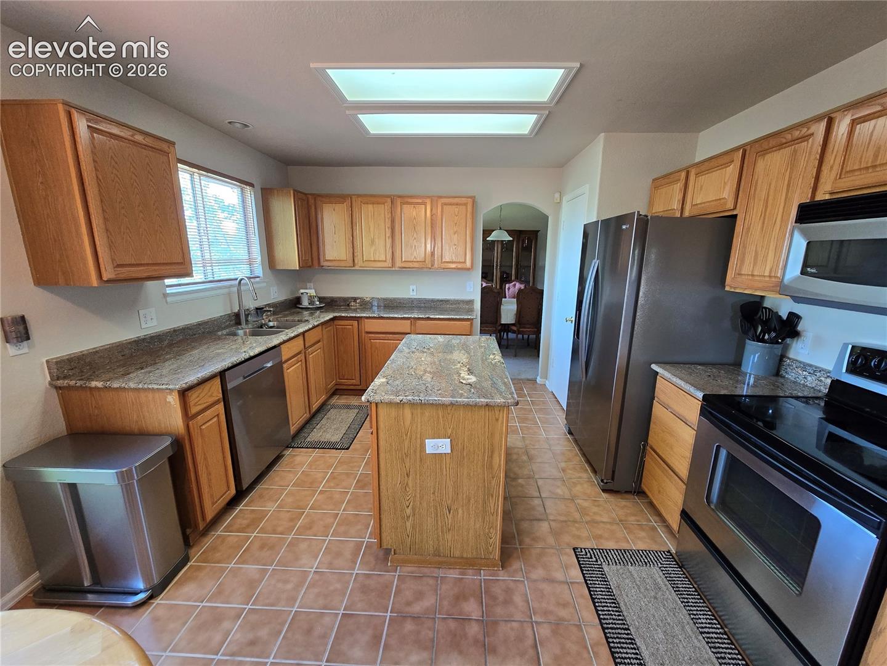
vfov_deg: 89.9
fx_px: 333
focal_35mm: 13
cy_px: 333
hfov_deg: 106.2
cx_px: 444
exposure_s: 1/60
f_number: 2.2
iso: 250
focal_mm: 2.2
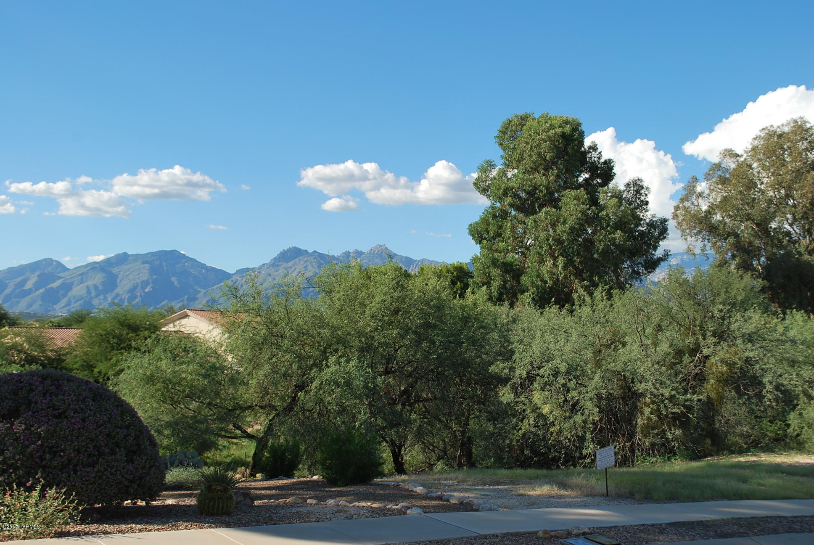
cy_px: 272
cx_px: 407
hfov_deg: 46.3
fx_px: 951
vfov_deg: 32.0
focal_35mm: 42
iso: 100
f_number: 8
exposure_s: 1/200
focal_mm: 28
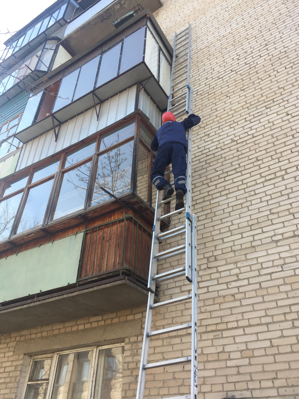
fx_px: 334
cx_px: 150
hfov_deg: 48.2
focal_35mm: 29
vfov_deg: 61.7
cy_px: 200
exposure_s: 1/302
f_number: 2.2
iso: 32
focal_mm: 4.15
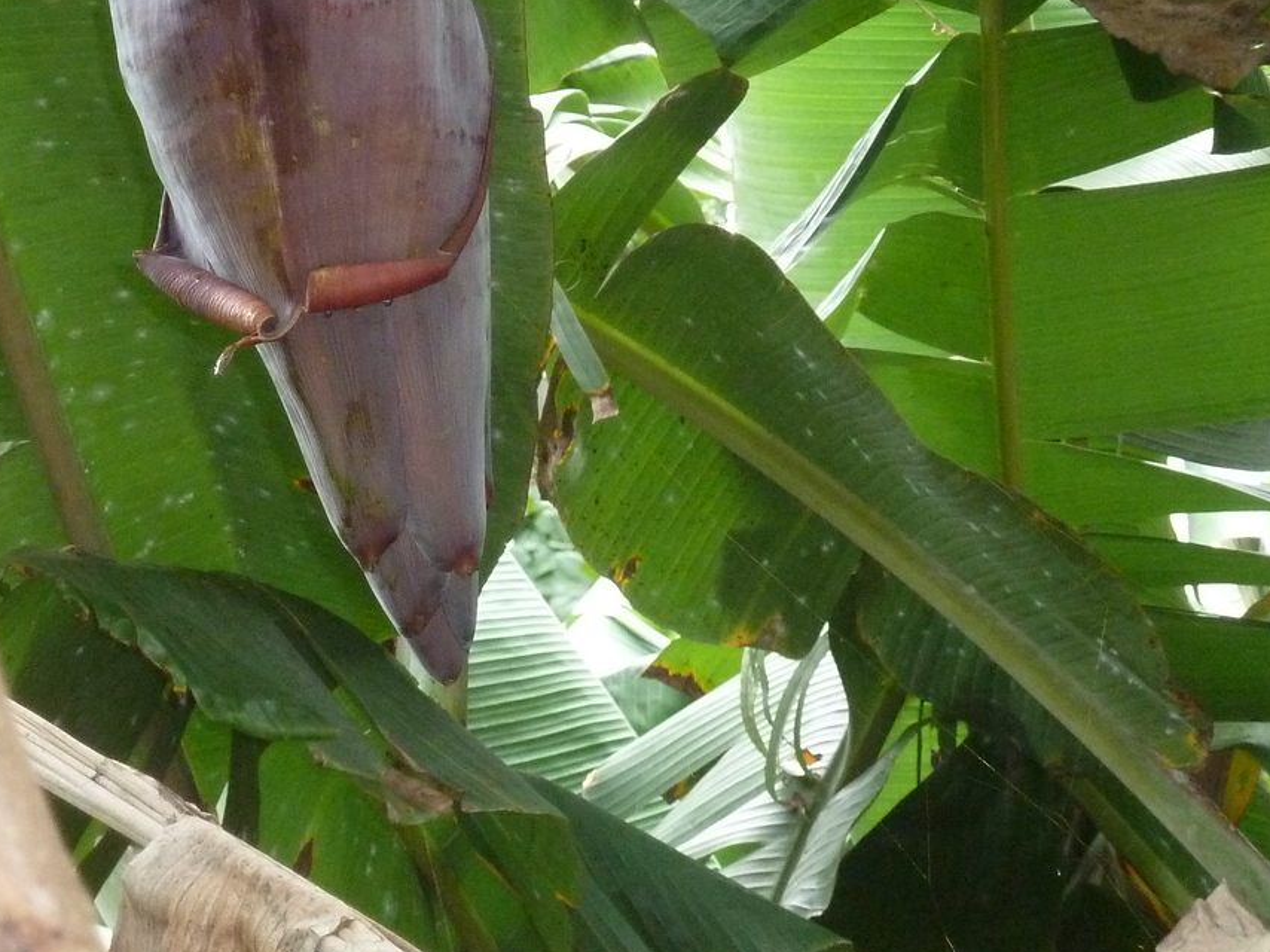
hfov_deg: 9.5
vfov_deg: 7.1
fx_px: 7629
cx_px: 370
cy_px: 269
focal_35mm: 208
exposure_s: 1/40
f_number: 4.4
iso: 400
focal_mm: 18.2
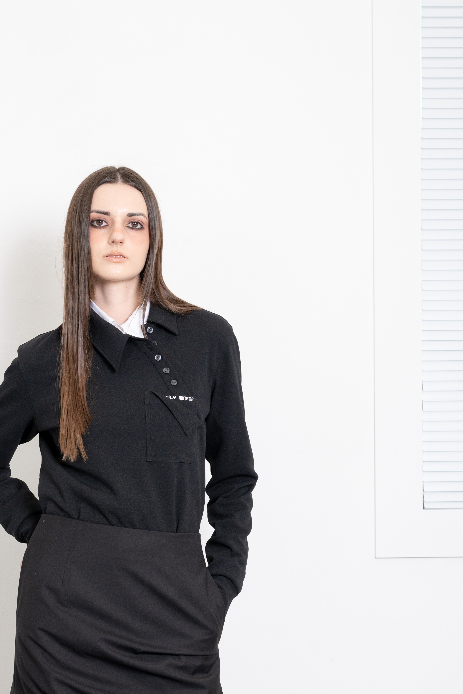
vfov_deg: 22.5
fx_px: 1736
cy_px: 463
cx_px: 129
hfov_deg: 15.1
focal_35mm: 90
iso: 250
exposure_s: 1/125
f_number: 6.3
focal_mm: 58
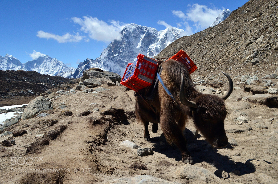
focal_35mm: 33
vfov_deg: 39.8
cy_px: 92
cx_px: 139
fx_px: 254
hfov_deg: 57.3
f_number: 13
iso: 640
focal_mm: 22
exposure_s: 1/500
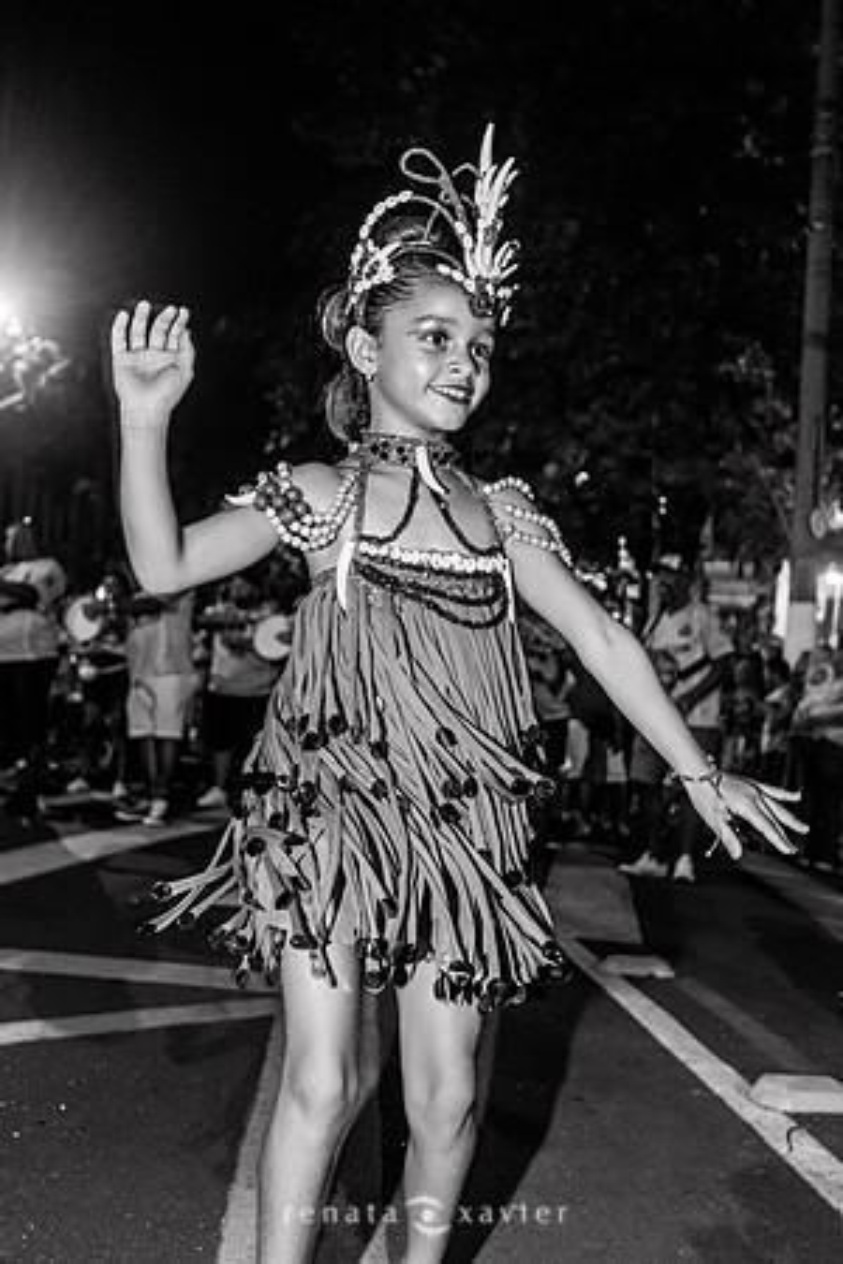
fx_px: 1229
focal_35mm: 35
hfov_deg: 37.9
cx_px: 422
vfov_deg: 54.4
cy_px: 632
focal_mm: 35
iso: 800
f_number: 4
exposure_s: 1/60
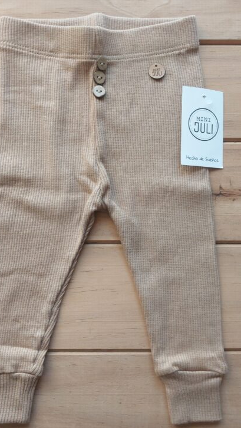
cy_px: 216
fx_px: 409
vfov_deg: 55.3
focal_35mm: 36
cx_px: 104
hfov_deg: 32.8
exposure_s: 1/100
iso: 100
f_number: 1.8
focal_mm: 4.6
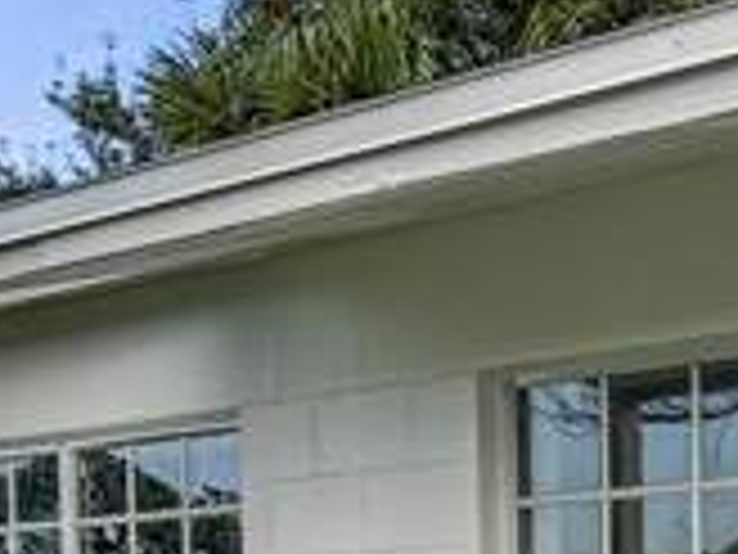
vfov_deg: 11.8
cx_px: 792
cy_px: 964
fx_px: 2494
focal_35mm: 117
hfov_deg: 16.4
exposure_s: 1/630
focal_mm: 6.86
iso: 80
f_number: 1.78
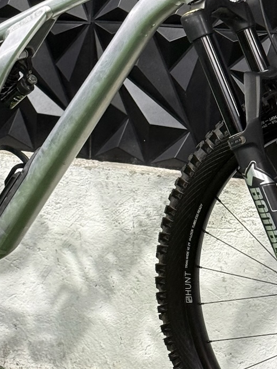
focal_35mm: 142
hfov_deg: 10.4
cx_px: 134
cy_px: 43
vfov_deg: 13.8
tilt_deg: -5.1
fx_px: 1515
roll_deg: -0.2
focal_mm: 6.76
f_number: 1.78
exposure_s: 1/60
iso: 200
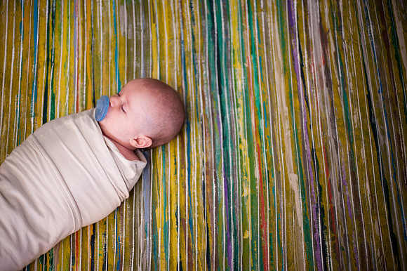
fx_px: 565
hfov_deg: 39.6
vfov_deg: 27.0
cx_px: 204
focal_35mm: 50
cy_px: 136
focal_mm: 50
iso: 1000
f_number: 1.4
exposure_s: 1/125
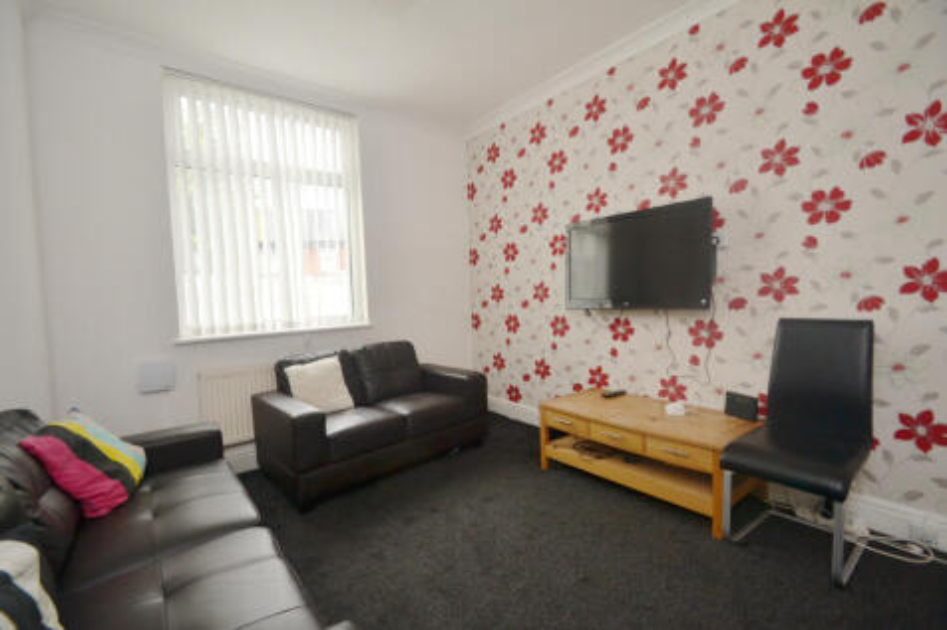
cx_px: 474
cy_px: 315
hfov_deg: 100.4
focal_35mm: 15
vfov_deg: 77.3
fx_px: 394
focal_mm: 10
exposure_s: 1/160
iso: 400
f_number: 3.5
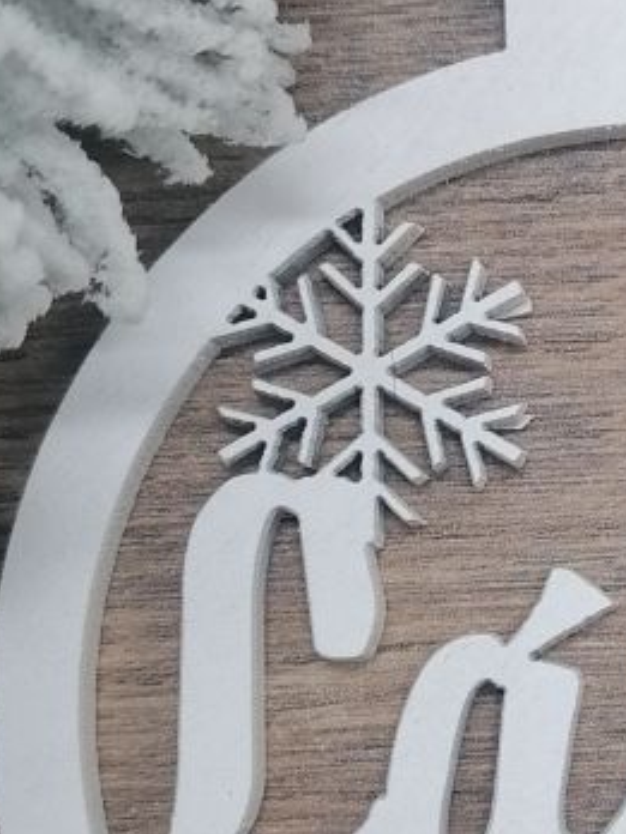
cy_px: 551
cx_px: 700
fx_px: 2242
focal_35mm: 93
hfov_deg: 15.4
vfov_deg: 21.0
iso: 64
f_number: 1.8
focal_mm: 5.4
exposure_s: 1/33.3
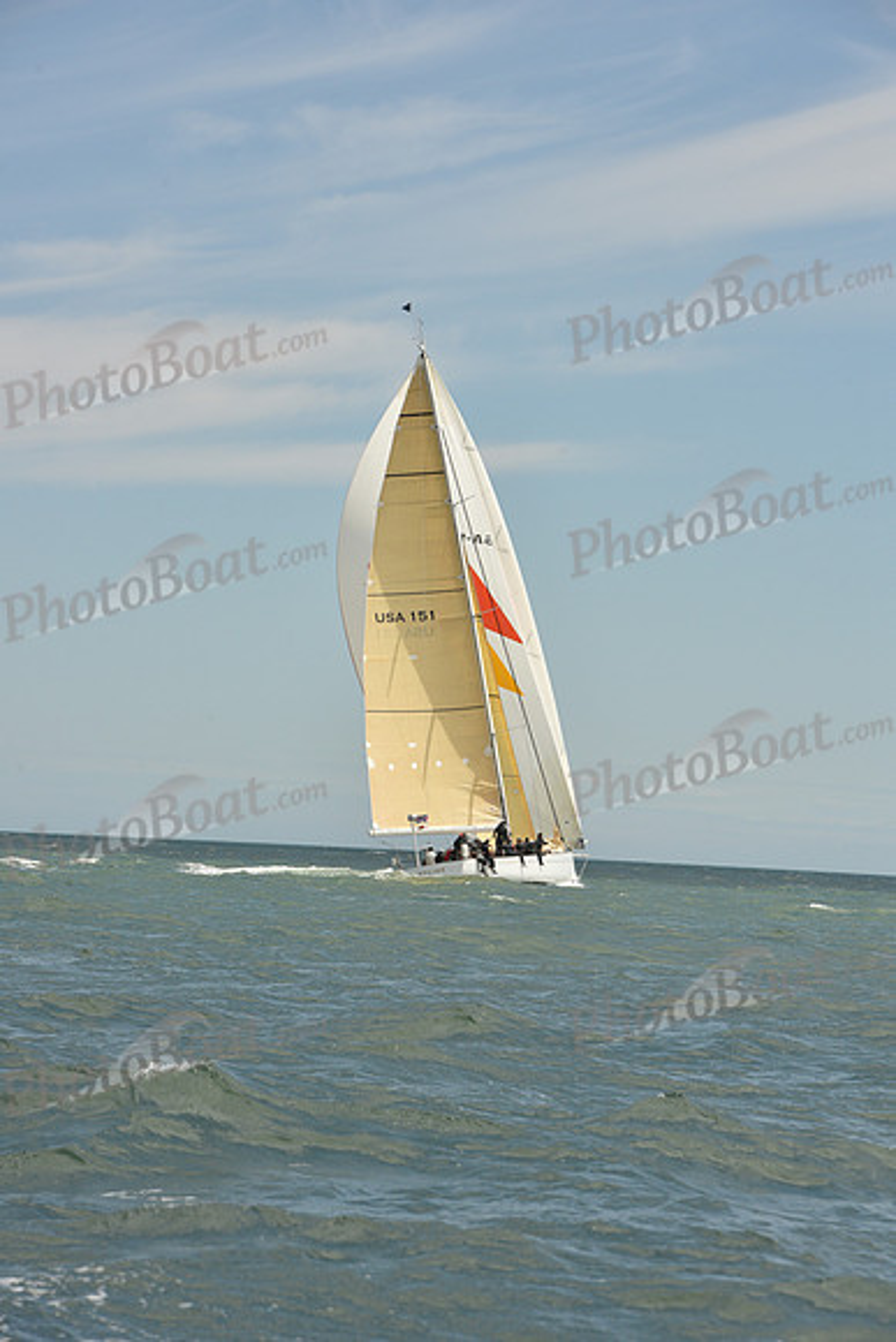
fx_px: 5969
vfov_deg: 12.8
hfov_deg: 8.6
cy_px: 671
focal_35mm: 160
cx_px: 448
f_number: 13
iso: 320
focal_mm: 160
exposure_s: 1/800
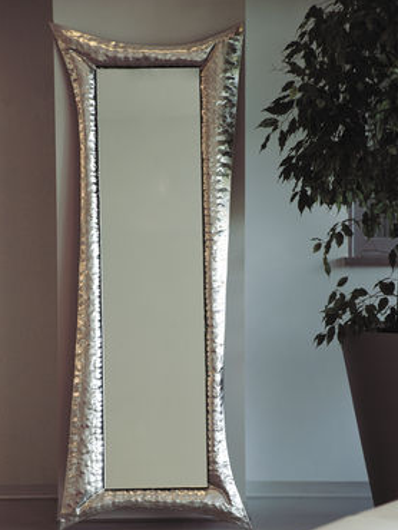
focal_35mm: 195
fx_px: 2986
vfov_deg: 10.1
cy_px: 342
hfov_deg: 7.6
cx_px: 213
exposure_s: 1/60
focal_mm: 100
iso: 100
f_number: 5.6
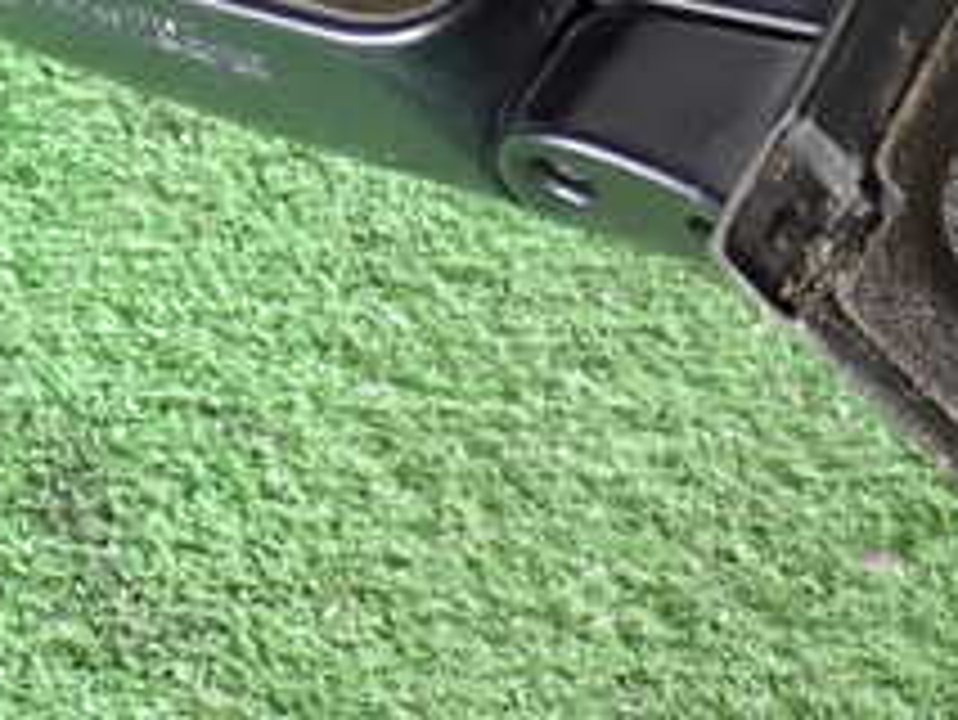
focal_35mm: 107
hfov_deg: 18.3
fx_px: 2963
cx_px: 702
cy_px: -32
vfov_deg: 13.6
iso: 500
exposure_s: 1/40
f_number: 2.7
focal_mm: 6.83
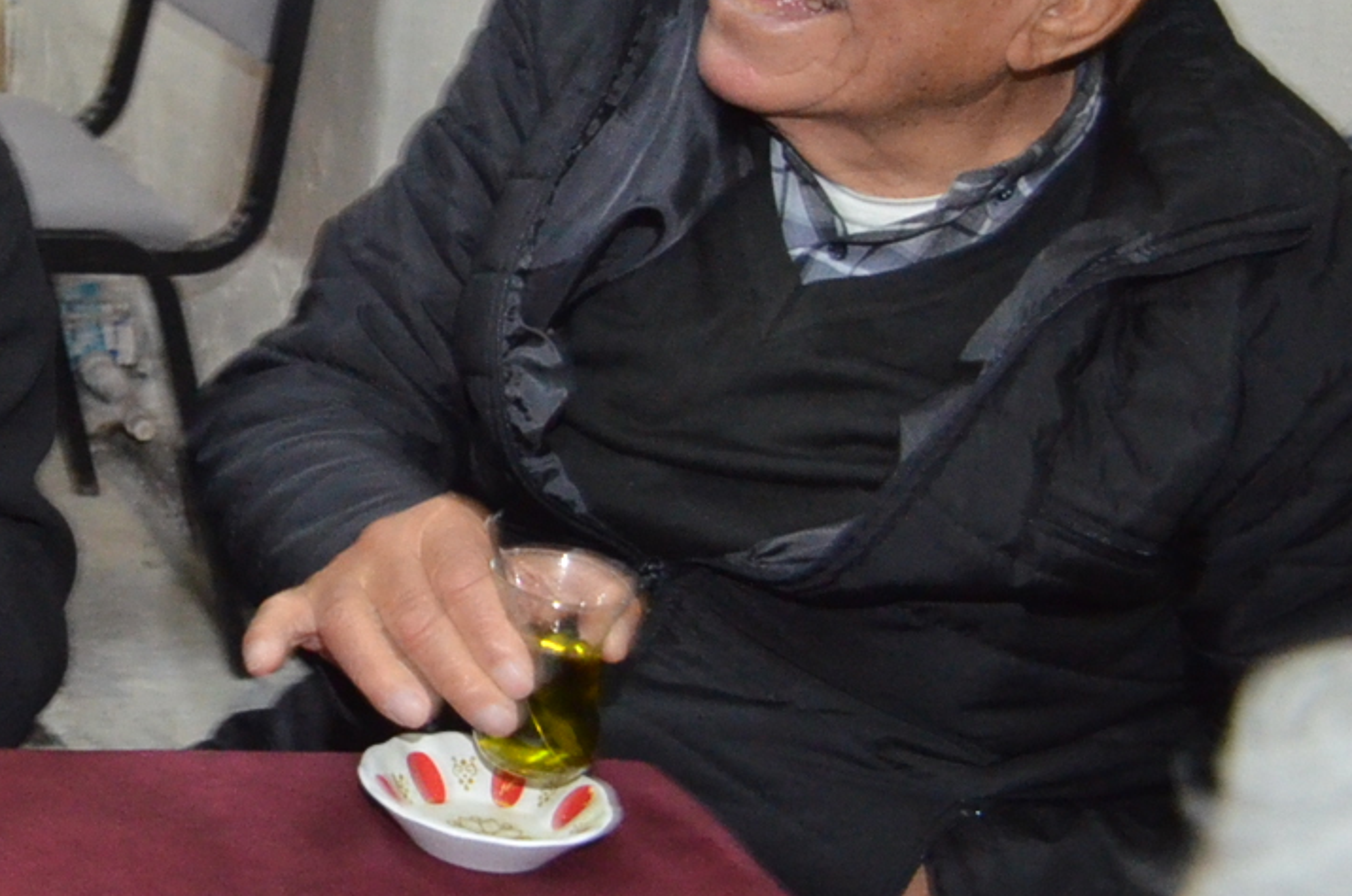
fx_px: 3486
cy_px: -535
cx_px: -936
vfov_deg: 13.6
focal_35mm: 93
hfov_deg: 18.2
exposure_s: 1/60
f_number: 4
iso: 2000
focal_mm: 18
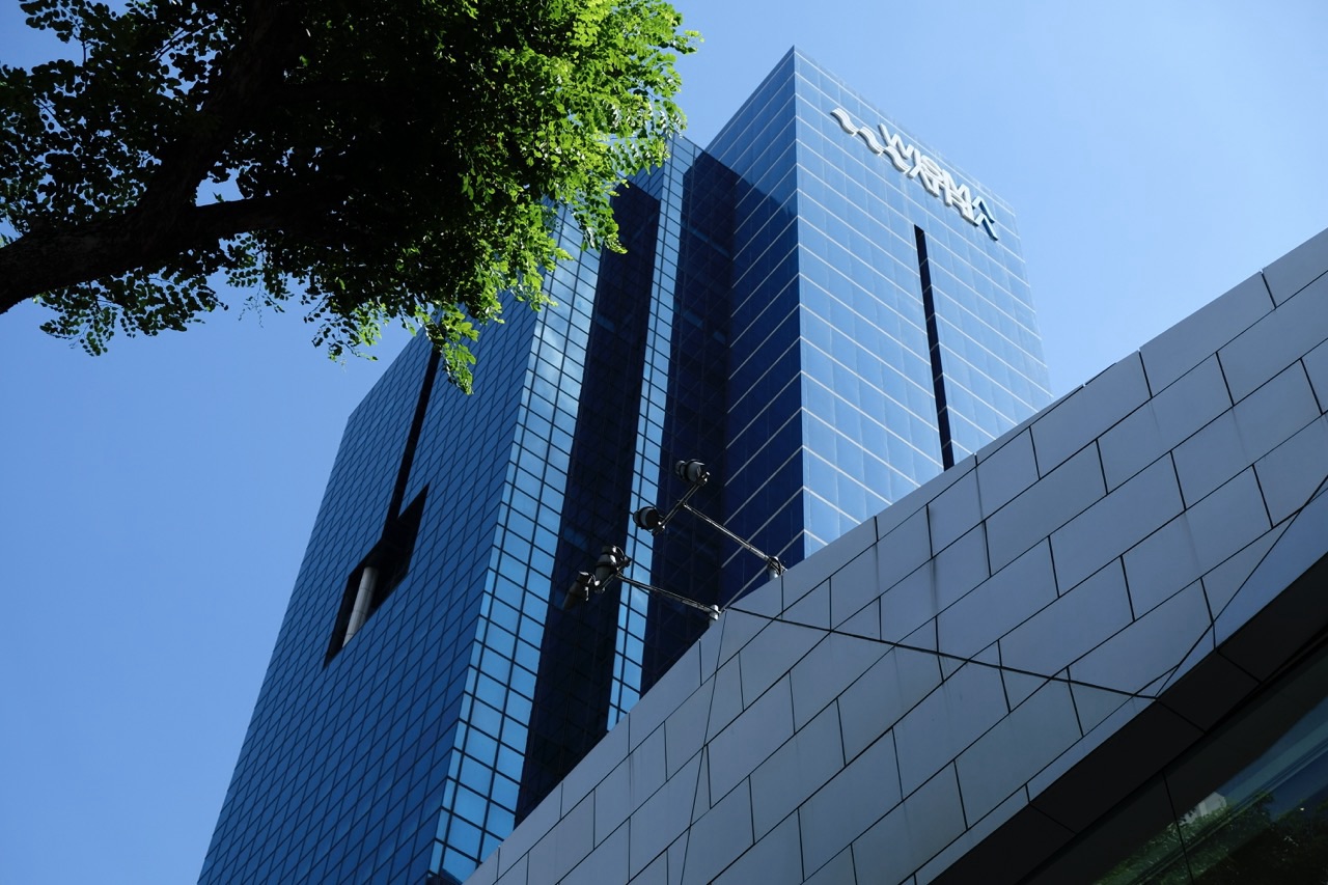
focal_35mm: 49
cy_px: 442
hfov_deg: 40.3
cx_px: 664
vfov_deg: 27.5
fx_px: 1807
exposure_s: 1/2000
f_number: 3.6
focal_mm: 32.9
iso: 320
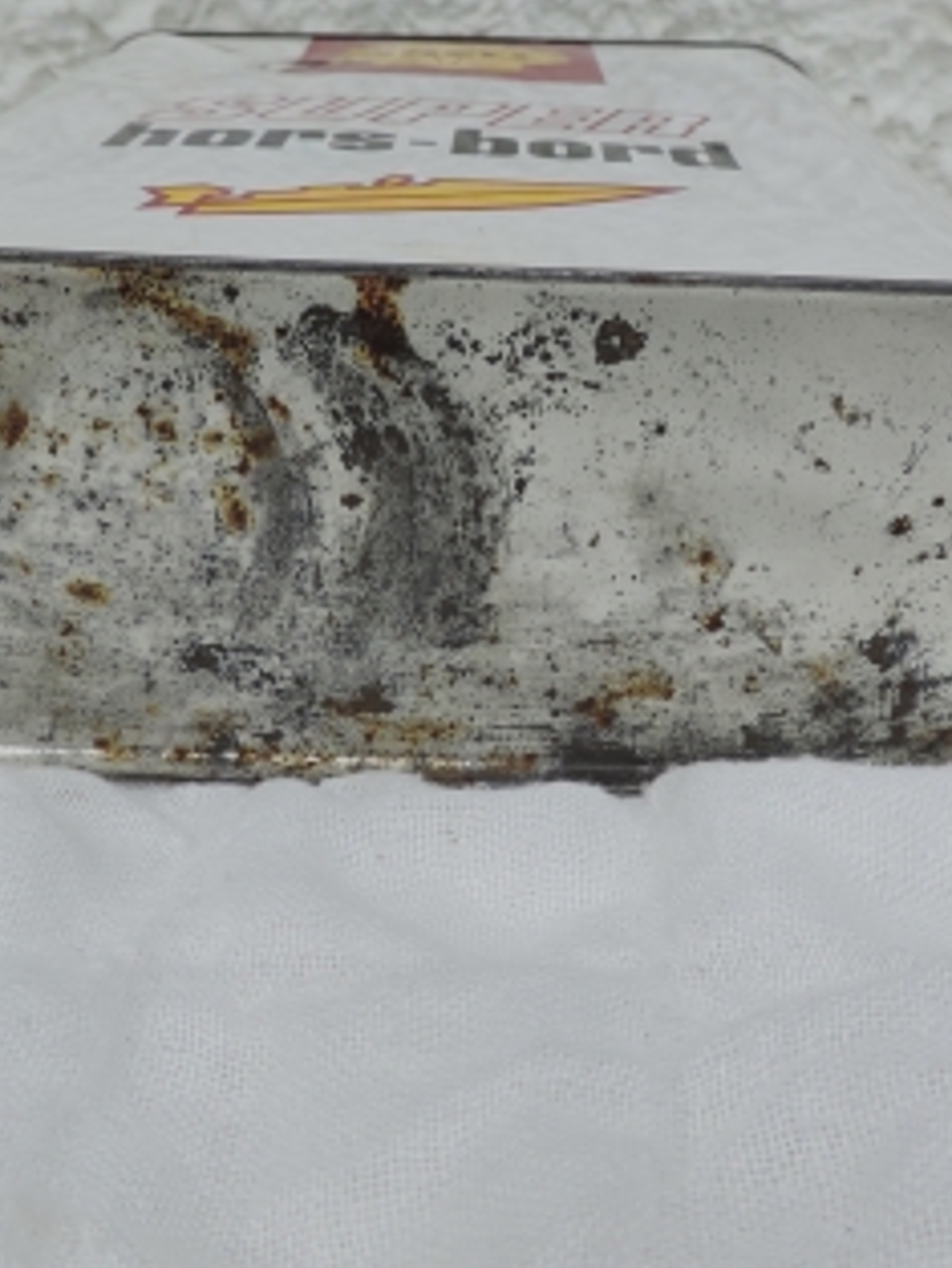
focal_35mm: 46
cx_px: 506
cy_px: 417
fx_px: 1686
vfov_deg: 40.7
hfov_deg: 31.5
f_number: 3
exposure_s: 1/1250
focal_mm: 4.3
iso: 80
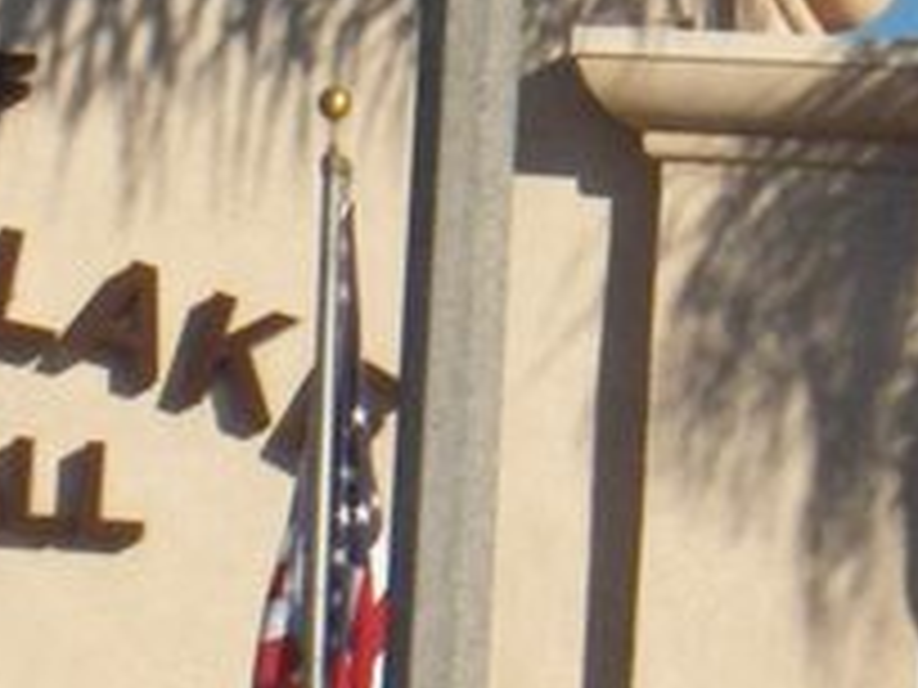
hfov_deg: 4.2
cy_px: 728
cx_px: 0
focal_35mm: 475
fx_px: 12597
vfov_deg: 3.1
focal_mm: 20.8
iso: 100
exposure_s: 1/1099
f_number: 7.5
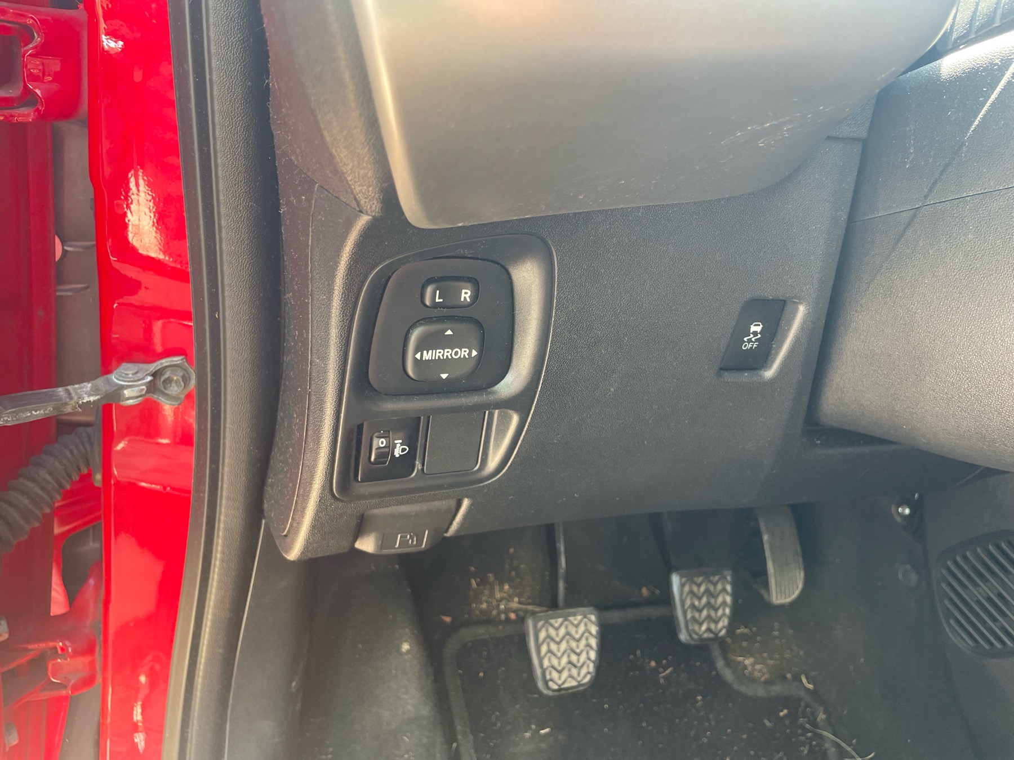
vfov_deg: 53.1
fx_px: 762
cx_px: 507
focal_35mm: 26
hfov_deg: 67.3
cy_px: 380
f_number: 1.6
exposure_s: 1/113
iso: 125
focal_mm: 4.2
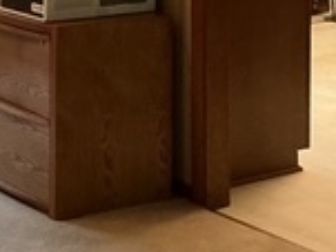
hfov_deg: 15.7
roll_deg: -0.3
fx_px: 1193
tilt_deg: -1.1
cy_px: -165
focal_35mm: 123
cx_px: 0
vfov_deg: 11.4
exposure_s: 1/60
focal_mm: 3
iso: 250
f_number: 1.8
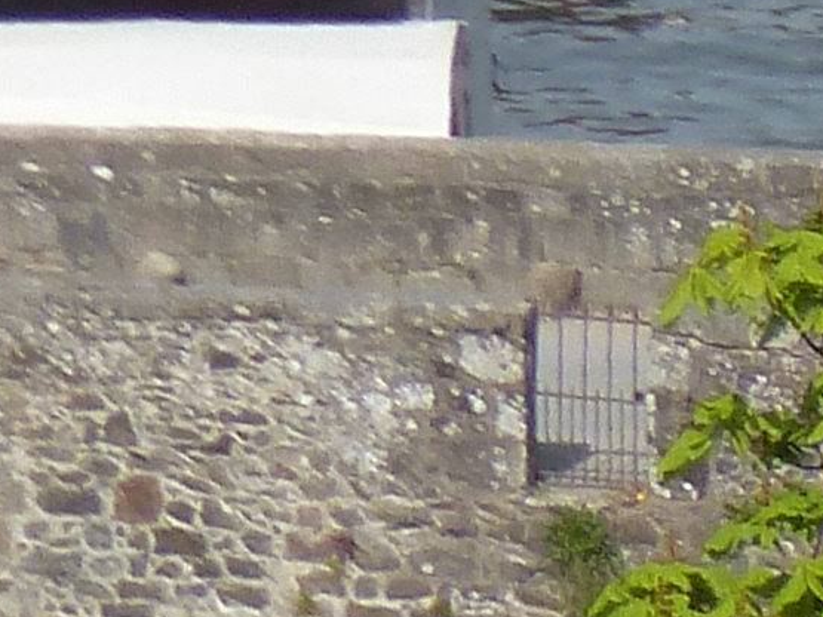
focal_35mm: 2163
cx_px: -2122
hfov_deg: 0.9
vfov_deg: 0.7
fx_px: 51414
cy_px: -1446
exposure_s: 1/400
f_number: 4.9
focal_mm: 49.2
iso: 80
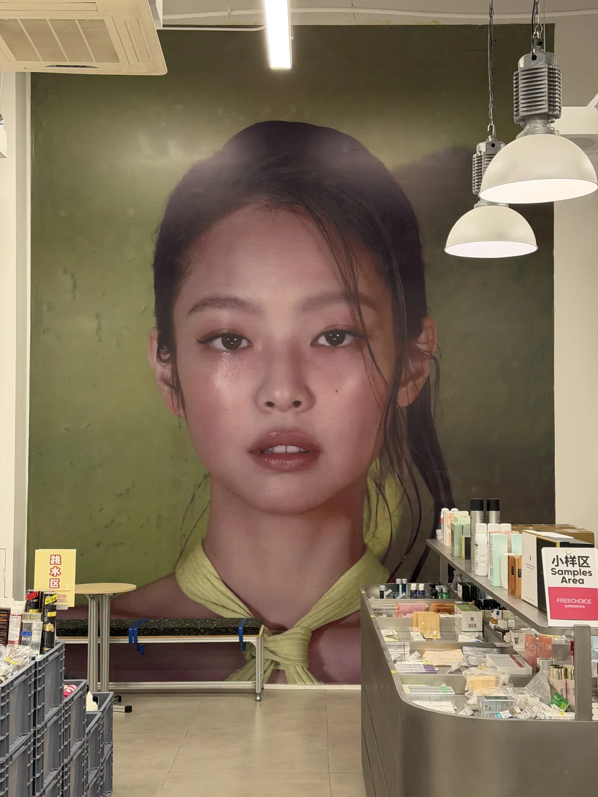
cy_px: 398
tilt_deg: +3.0
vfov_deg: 39.7
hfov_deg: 30.3
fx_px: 1106
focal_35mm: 48
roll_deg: +0.1
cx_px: 299
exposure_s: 1/100
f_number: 1.78
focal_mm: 6.76
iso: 250
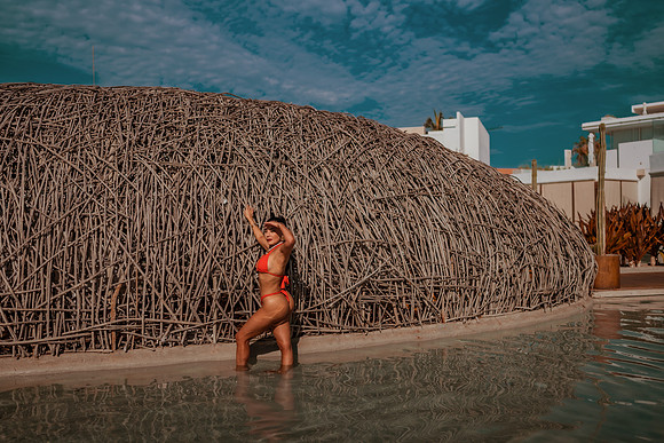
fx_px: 646
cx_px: 332
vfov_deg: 37.9
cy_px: 222
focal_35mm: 35
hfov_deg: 54.4
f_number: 2
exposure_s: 1/8000
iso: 50
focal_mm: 35
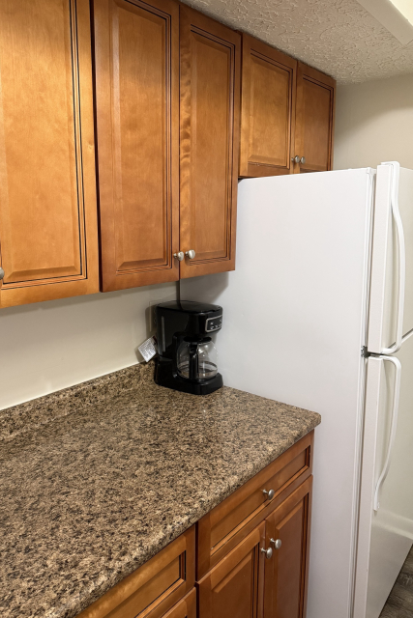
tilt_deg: -10.6
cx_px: 176
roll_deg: +0.8
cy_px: 298
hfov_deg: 49.4
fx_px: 447
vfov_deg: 69.4
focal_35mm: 26
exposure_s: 1/60
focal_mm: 6.76
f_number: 1.78
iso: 400
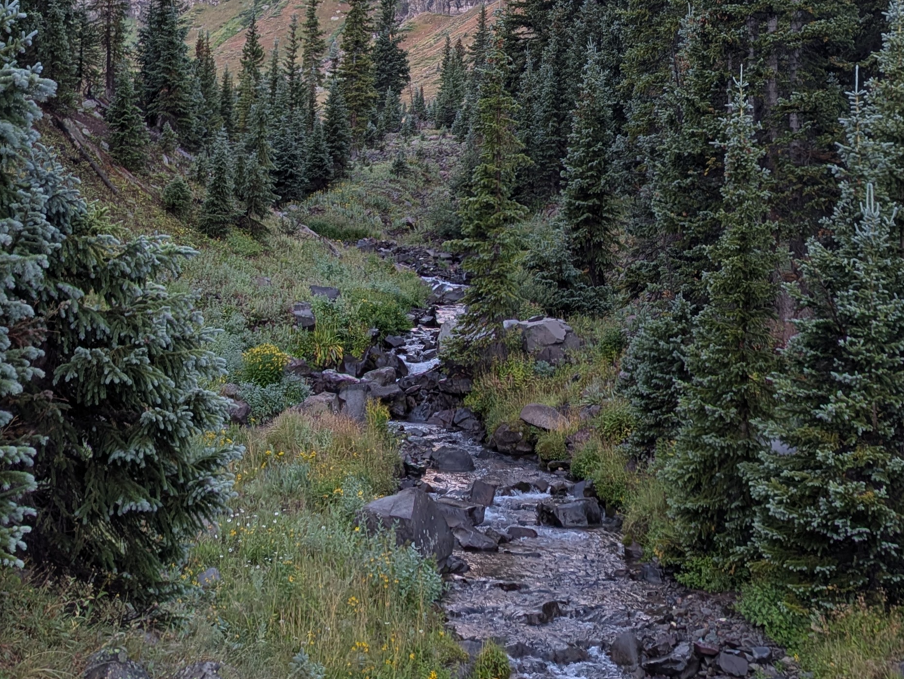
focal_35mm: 53
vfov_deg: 26.9
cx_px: 394
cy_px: 122
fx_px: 1384
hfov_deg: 36.1
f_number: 1.85
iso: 42
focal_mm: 6.81
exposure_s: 1/212
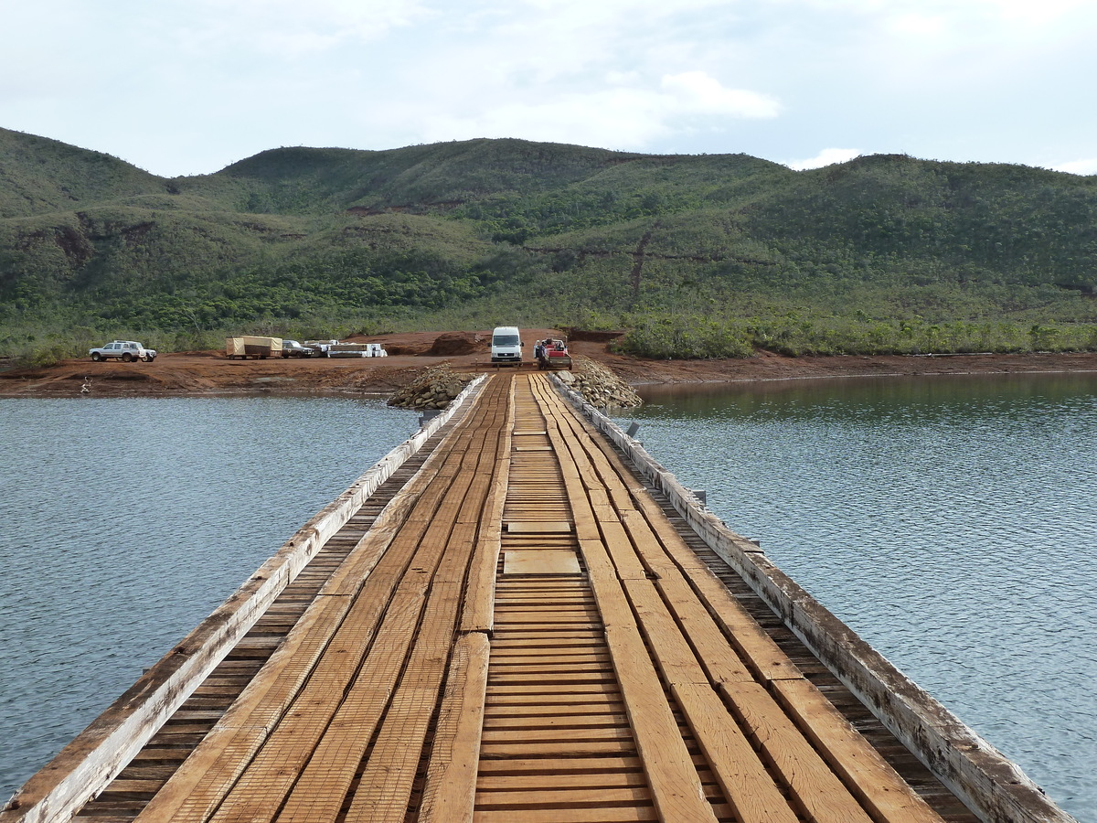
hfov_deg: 42.9
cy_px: 412
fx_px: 1394
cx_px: 548
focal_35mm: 44
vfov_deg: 32.9
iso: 125
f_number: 4
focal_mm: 7.3
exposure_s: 1/500
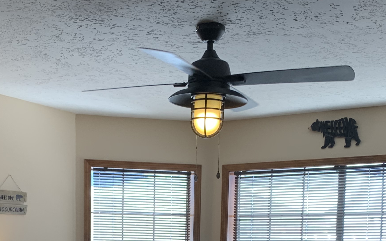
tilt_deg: -4.5
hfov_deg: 31.9
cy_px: 305
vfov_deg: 19.0
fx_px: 673
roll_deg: -0.4
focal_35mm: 64
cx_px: 152
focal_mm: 4.25
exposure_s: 1/120
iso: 50
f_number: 1.8
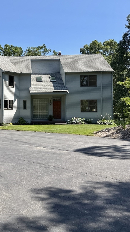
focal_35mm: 35
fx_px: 214
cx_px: -4
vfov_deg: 56.6
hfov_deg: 31.0
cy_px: 116
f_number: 1.78
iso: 80
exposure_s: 1/3584
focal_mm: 6.76
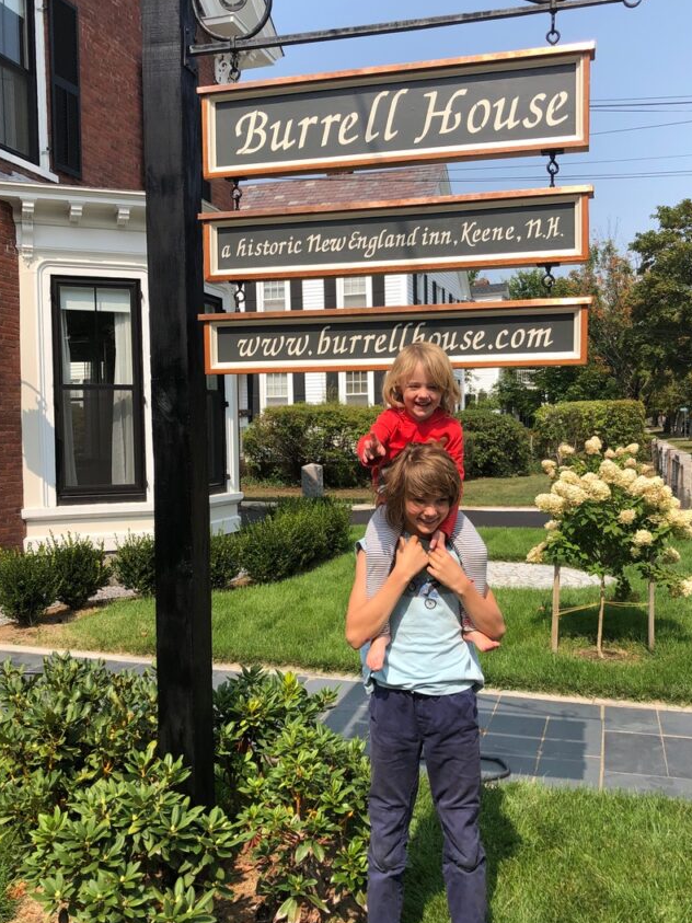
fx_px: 906
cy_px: 480
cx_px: 353
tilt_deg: -0.7
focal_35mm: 34
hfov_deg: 41.8
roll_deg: +1.6
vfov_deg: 53.9
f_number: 1.8
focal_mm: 3.99
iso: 20
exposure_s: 1/1600
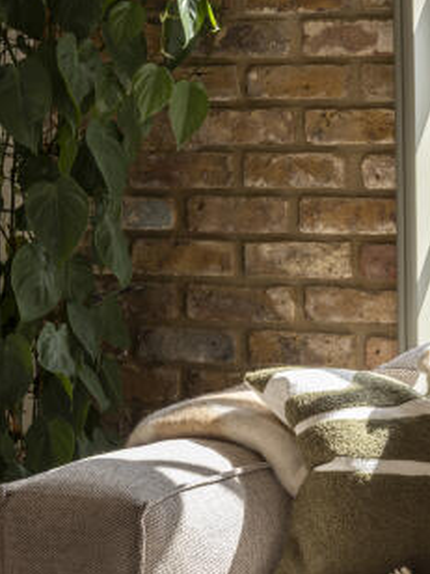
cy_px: 186
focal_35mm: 163
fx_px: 2700
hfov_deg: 9.1
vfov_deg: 12.1
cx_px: 400
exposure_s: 1/25
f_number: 8
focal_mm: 62.4
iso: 100
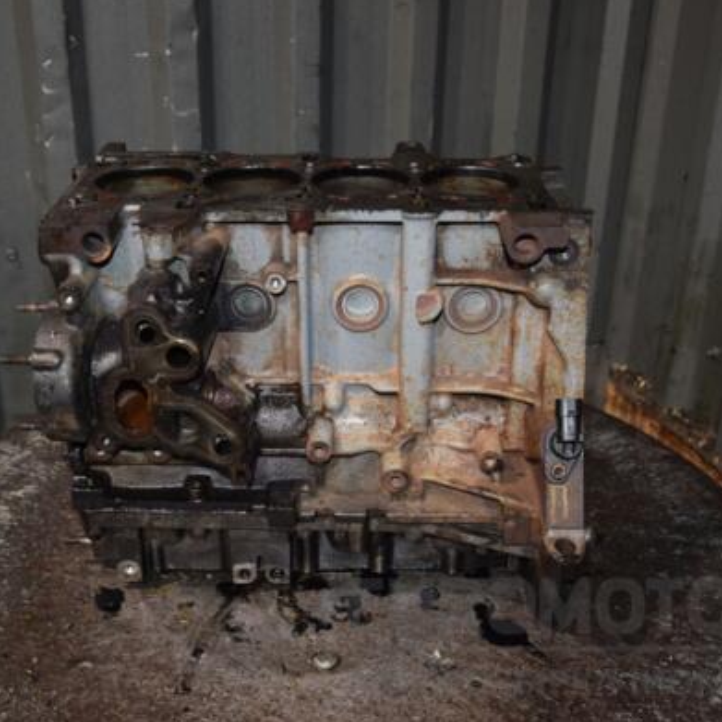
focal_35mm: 47
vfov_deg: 36.1
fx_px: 1109
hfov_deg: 36.0
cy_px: 360
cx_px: 312
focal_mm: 24
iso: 800
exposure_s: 1/60
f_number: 5
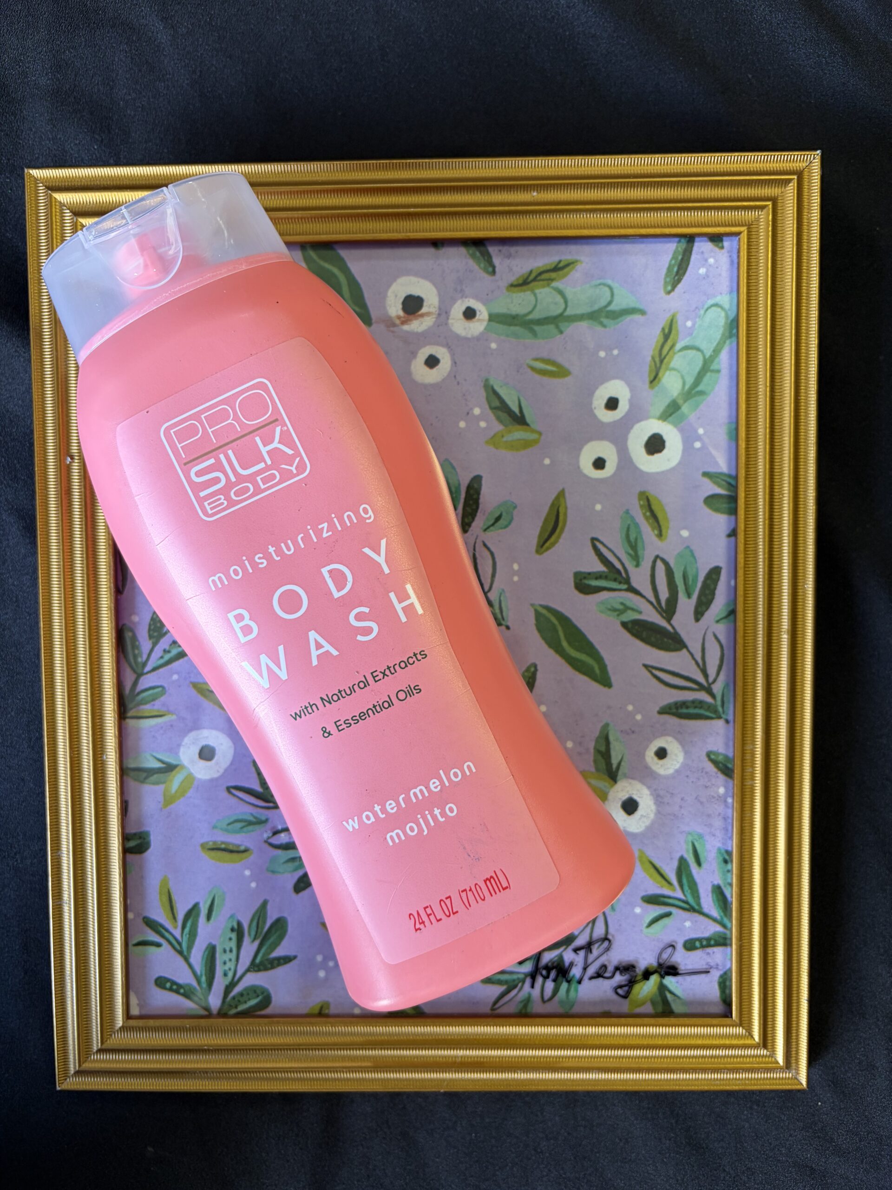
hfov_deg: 53.1
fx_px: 893
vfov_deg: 67.3
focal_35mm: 26
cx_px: 446
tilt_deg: -89.0
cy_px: 595
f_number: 1.6
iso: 64
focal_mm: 5.96
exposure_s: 1/60
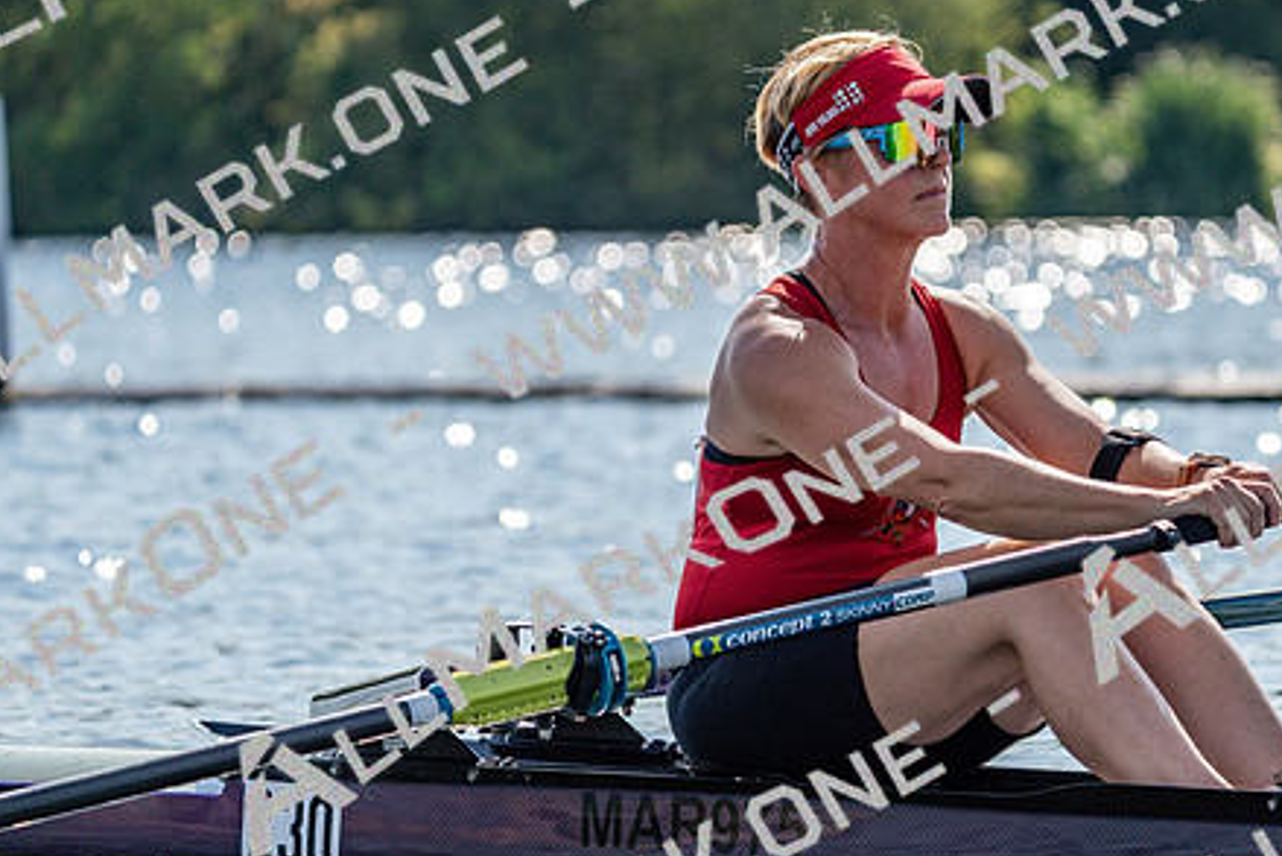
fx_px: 9404
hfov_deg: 7.8
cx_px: 832
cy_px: 408
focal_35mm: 264
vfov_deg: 5.2
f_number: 5.6
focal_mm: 200
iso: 100
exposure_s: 1/1600
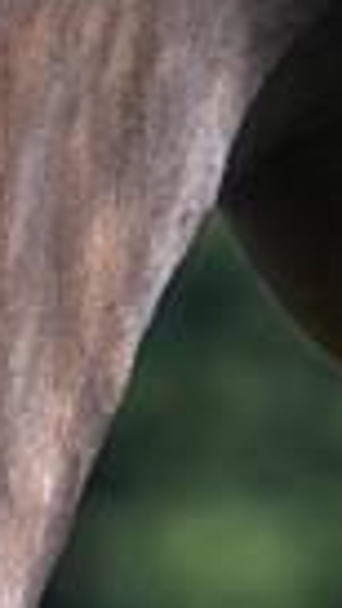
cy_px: 1274
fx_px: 17132
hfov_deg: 1.1
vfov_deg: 2.0
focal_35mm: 1062
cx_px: -446
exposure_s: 1/1250
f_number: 3.5
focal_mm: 160
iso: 250
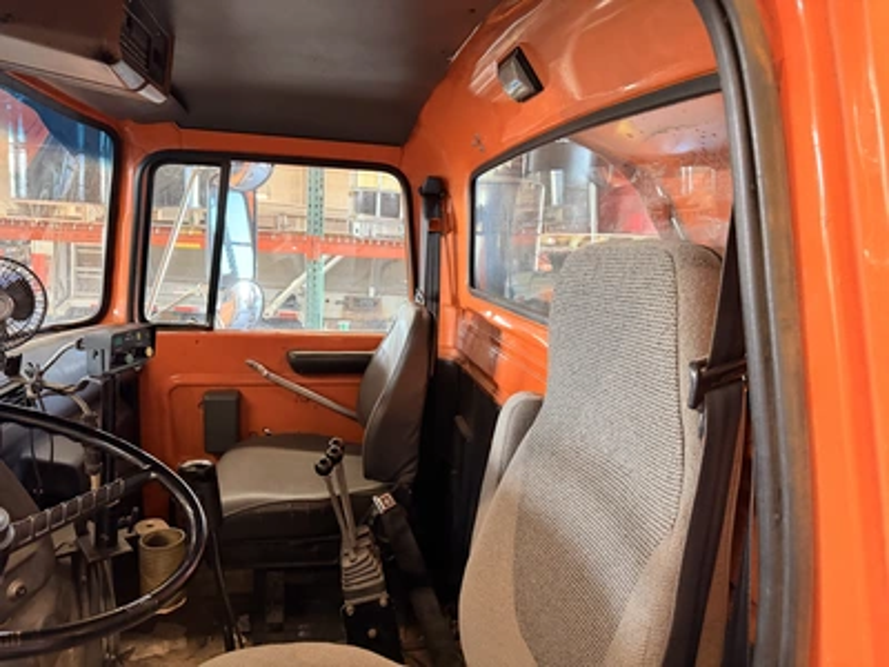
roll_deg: -1.8
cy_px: 334
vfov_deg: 56.8
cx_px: 444
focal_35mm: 24
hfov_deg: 71.6
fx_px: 616
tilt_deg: -5.6
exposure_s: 1/60
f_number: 1.78
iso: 500
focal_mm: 6.76
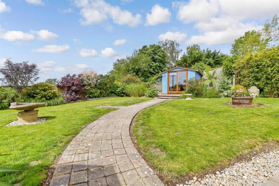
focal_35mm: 15
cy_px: 93
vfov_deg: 77.4
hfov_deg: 100.4
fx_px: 116
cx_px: 140
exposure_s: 1/500
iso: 160
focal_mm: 10
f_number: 8
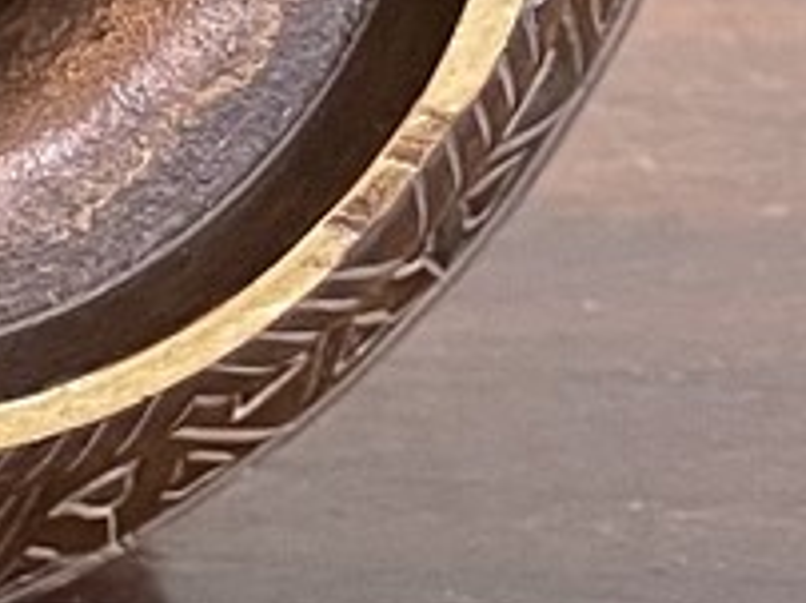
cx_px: -1931
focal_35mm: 206
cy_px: 307
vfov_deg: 7.2
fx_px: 4791
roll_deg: -0.2
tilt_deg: -20.0
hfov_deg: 7.8
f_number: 1.6
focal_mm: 4.2
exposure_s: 1/25
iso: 500
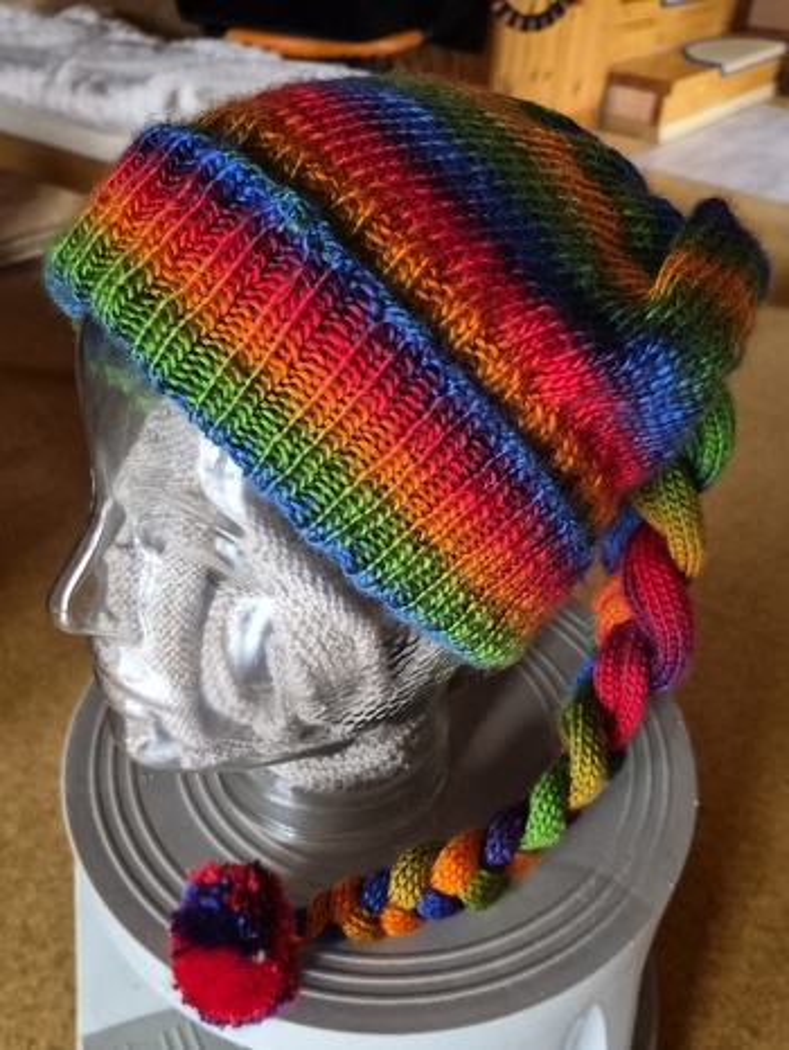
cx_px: 394
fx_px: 698
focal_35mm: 23
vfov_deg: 73.9
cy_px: 525
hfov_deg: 58.9
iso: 1250
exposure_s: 1/100
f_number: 1.8
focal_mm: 5.4
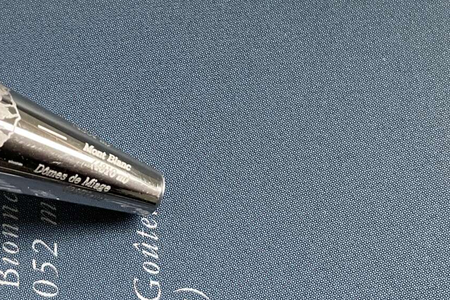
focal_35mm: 91
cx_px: 147
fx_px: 1137
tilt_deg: -76.0
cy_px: 110
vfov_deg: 15.0
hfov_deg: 22.3
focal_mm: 3
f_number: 1.8
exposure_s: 1/122
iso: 50
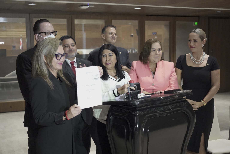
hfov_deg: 40.3
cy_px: 77
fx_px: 313
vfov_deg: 27.5
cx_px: 115
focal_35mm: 49
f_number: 4.5
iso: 6400
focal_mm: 49
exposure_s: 1/125
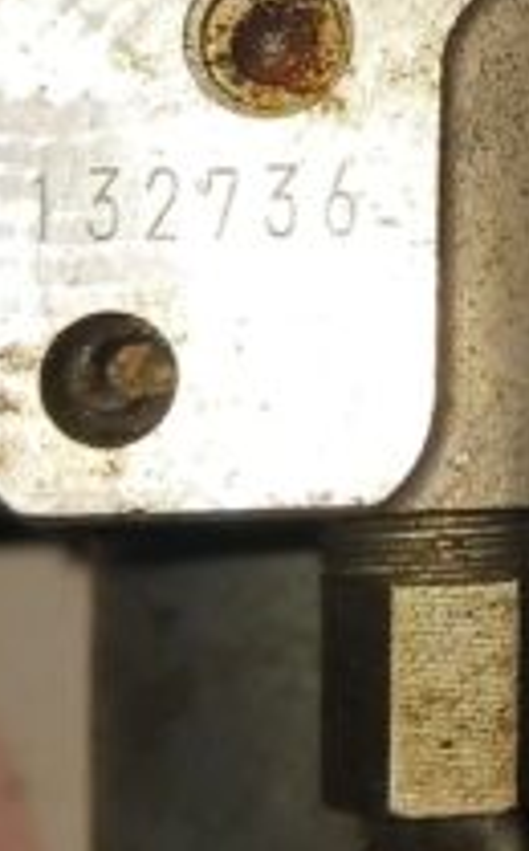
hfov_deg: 9.7
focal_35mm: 128
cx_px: 928
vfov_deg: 15.9
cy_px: -100
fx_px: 2963
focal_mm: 4
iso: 40
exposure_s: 1/100
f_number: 1.8
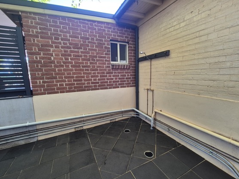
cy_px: 89
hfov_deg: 102.0
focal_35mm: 14
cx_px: 122
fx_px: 97
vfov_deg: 85.7
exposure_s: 1/50
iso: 100
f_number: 2.2
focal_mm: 2.2
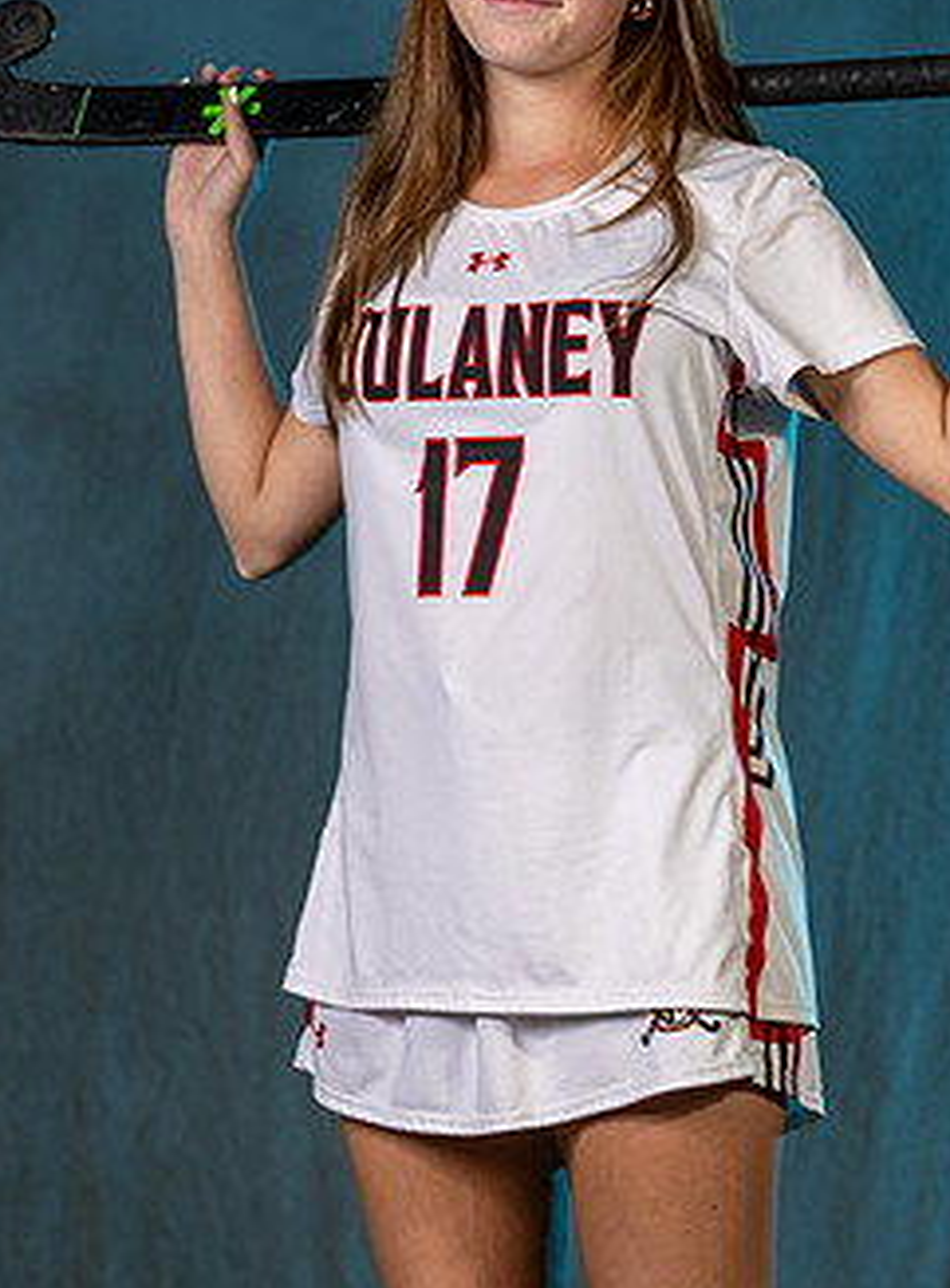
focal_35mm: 223
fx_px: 8252
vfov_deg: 8.9
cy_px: 372
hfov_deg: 6.6
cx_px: 675
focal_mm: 95
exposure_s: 1/200
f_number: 5.6
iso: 80
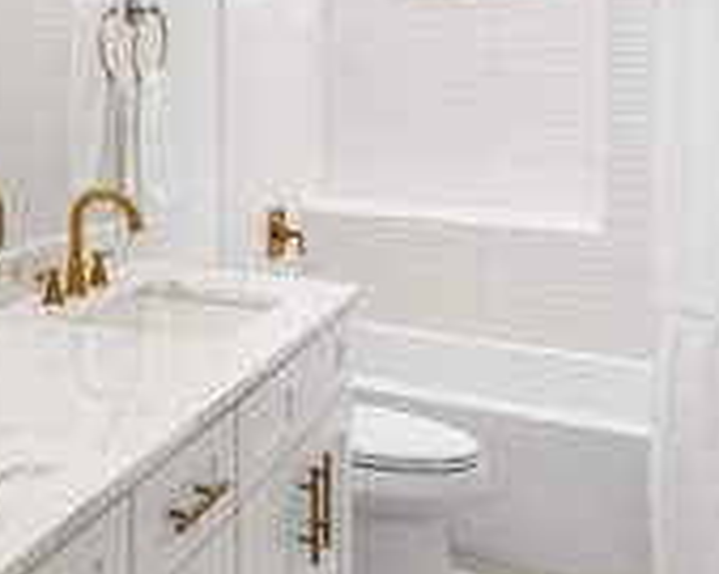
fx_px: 1021
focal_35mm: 48
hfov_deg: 33.8
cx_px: -68
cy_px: 74
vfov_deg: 30.3
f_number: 7.1
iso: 250
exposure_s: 1/8
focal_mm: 18
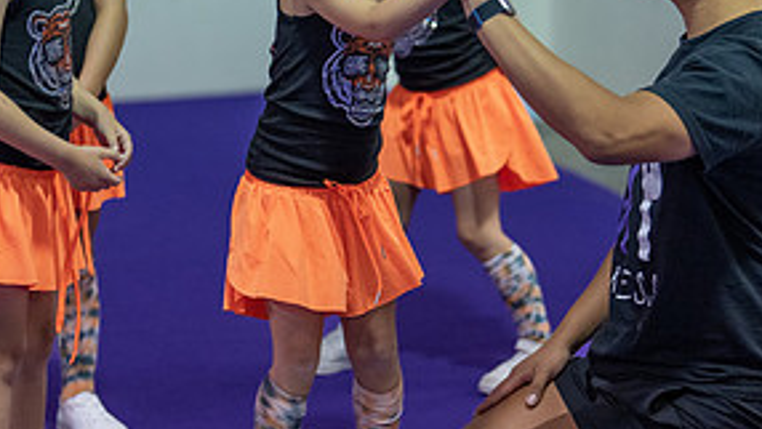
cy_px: 86
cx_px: 366
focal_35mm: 138
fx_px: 2789
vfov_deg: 8.8
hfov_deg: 15.6
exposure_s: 1/640
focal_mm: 50
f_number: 1.2
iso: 1250
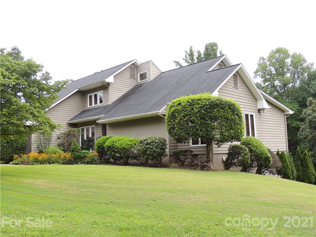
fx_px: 320
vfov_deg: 40.7
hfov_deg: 52.6
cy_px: 118
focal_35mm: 35
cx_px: 158
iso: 100
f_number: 3.3
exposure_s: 1/320
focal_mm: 6.2
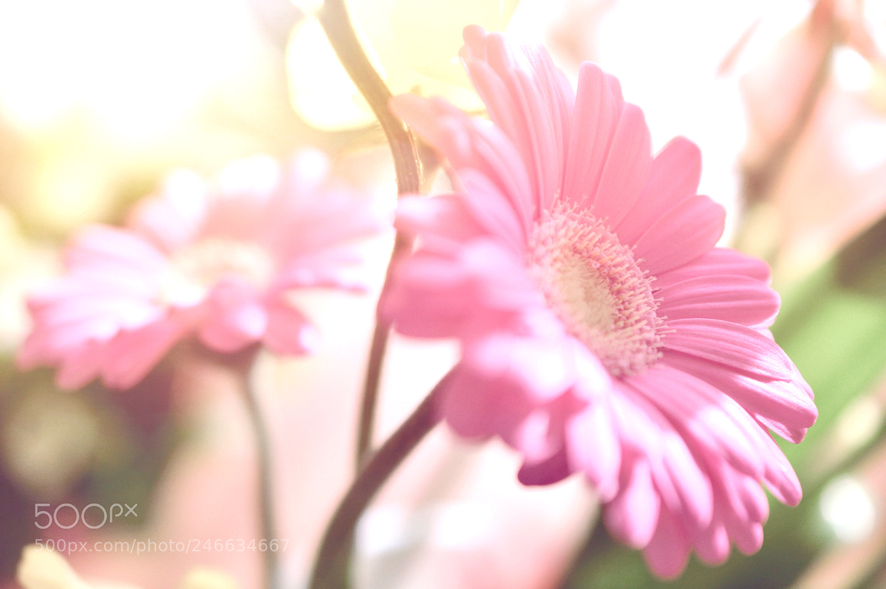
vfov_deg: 22.6
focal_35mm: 60
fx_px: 1475
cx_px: 443
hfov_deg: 33.4
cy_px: 294
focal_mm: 40
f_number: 3.5
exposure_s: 1/640
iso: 100
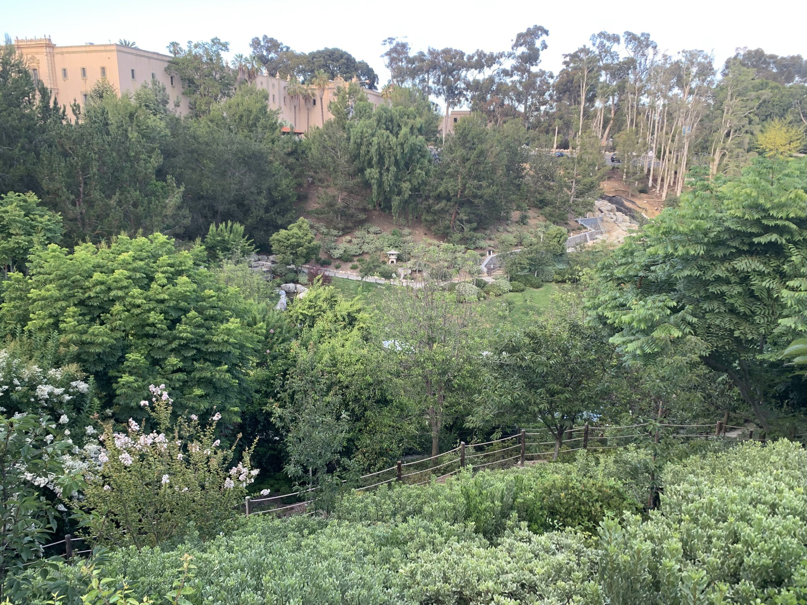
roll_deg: -0.1
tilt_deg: -13.1
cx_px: 404
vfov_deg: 53.1
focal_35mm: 26
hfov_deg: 67.3
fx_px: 606
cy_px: 302
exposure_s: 1/121
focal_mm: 4.25
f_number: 1.8
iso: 40
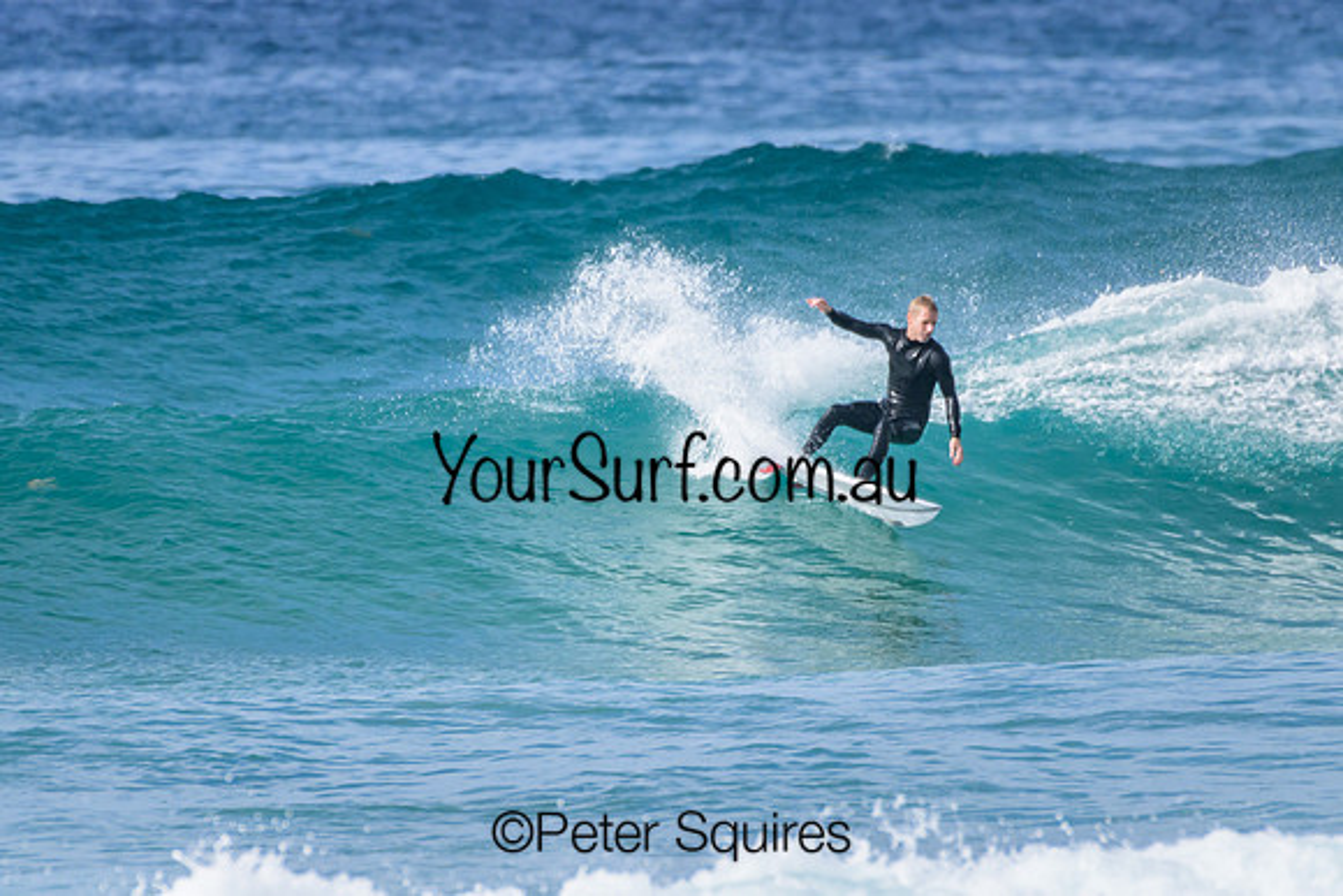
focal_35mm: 1000
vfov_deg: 1.4
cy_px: 448
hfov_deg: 2.1
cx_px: 672
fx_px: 37313
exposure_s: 1/2000
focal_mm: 1000
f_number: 11
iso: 1250
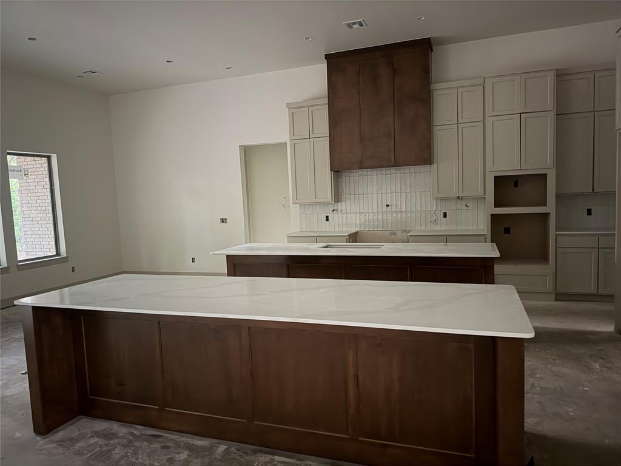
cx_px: 310
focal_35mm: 24
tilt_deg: -5.0
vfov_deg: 56.8
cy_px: 233
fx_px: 431
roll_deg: +2.2
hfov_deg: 71.6
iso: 2000
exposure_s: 1/15
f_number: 1.78
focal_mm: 6.76
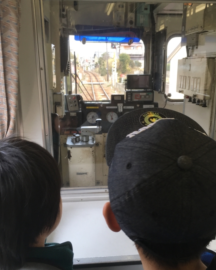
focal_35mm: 34
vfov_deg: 52.8
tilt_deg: -15.5
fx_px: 272
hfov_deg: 43.3
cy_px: 145
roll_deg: -0.6
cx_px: 118
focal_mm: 4.15
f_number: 2.2
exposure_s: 1/120
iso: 40
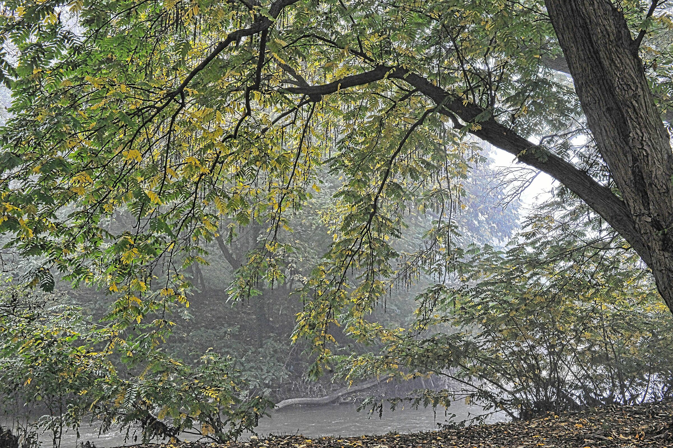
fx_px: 654
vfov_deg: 37.9
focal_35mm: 35
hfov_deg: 54.4
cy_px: 224
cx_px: 336
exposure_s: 1/100
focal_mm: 35
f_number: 13
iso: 3200
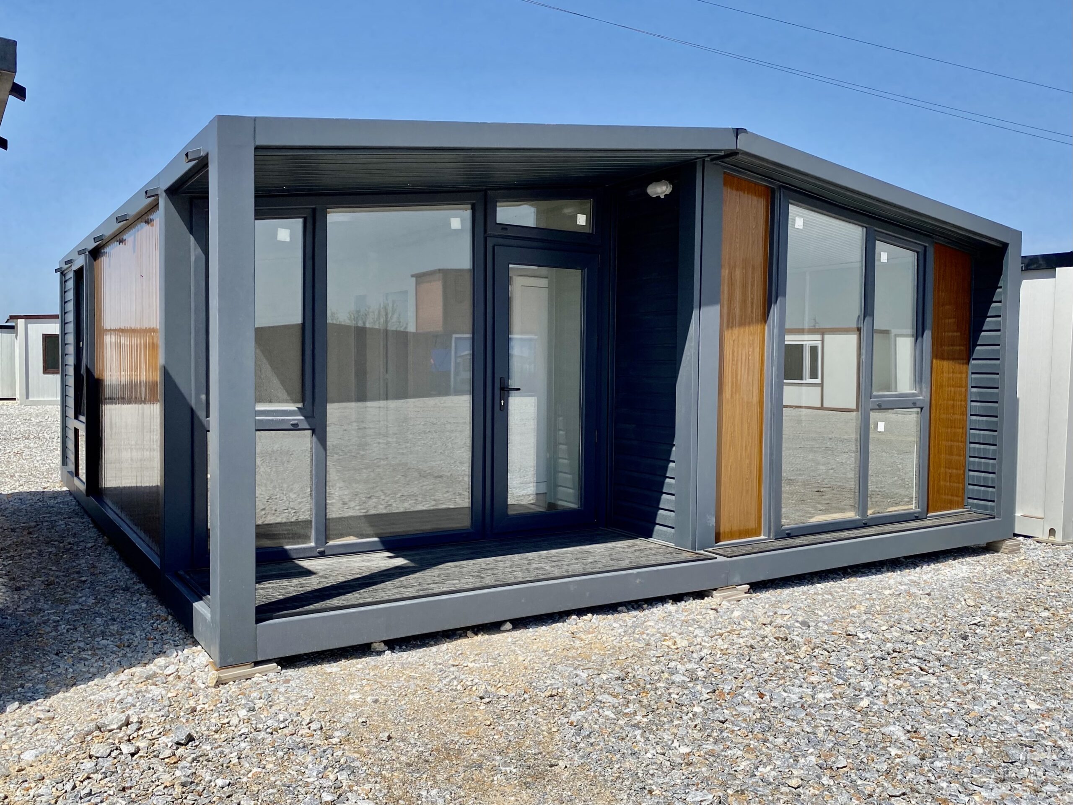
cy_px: 402
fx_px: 806
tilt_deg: -5.2
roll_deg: -0.6
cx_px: 536
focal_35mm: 26
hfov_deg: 67.3
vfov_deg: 53.1
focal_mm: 4.25
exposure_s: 1/3610
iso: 32
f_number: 1.8
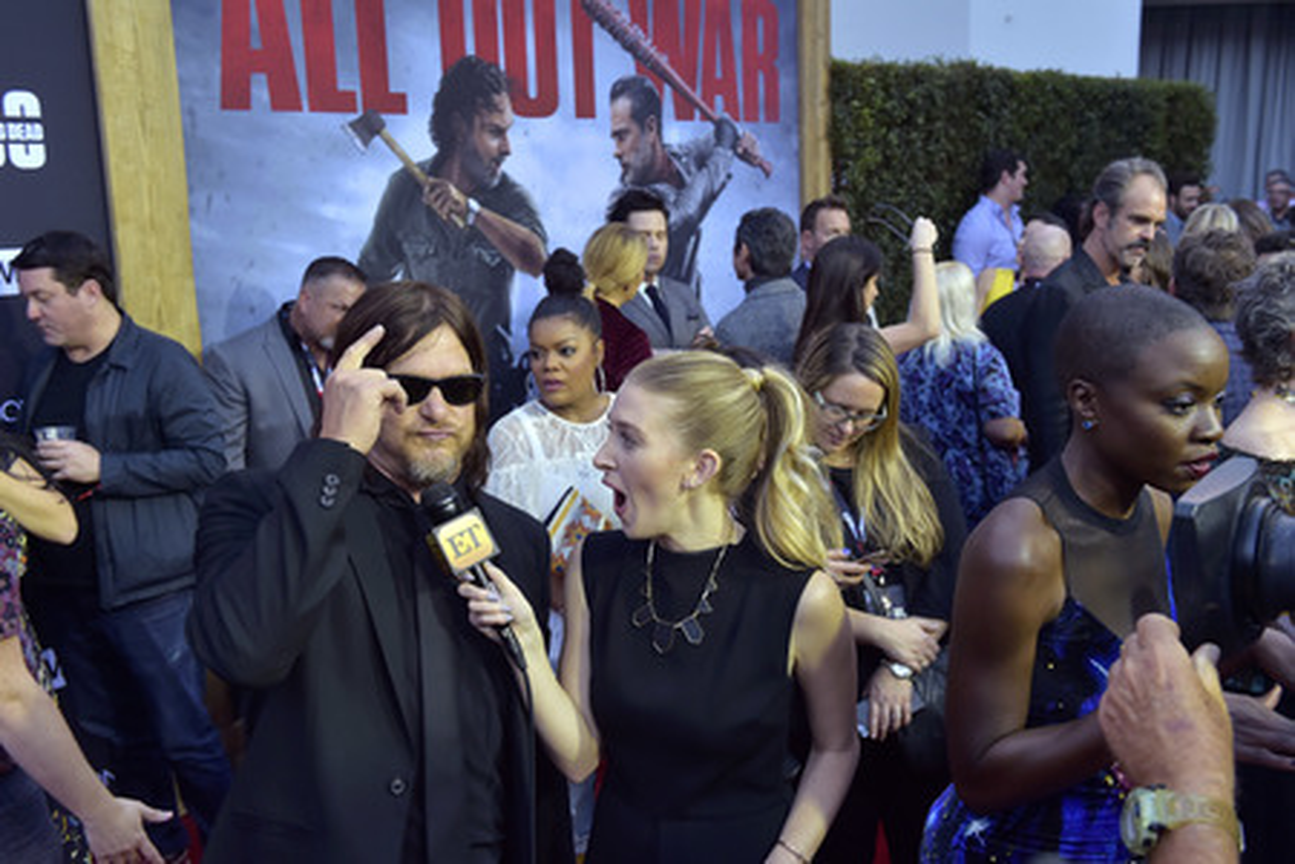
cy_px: 432
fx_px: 1367
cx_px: 648
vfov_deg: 35.1
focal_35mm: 38
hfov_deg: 50.7
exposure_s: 1/320
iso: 500
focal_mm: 38
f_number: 6.3
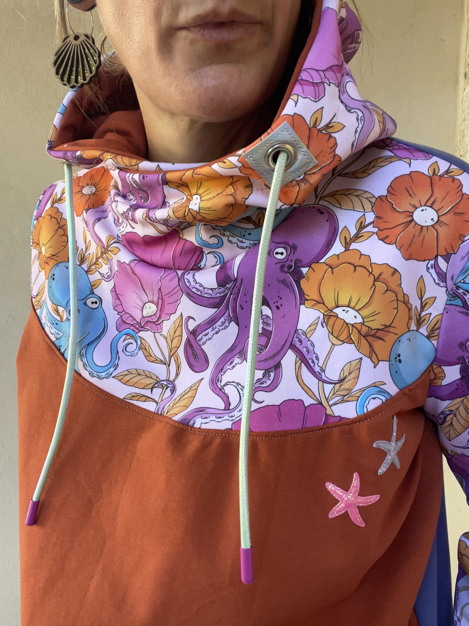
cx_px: 234
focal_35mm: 30
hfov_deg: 46.8
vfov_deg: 60.0
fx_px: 542
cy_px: 313
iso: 80
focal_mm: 2.71
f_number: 2.2
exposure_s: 1/121
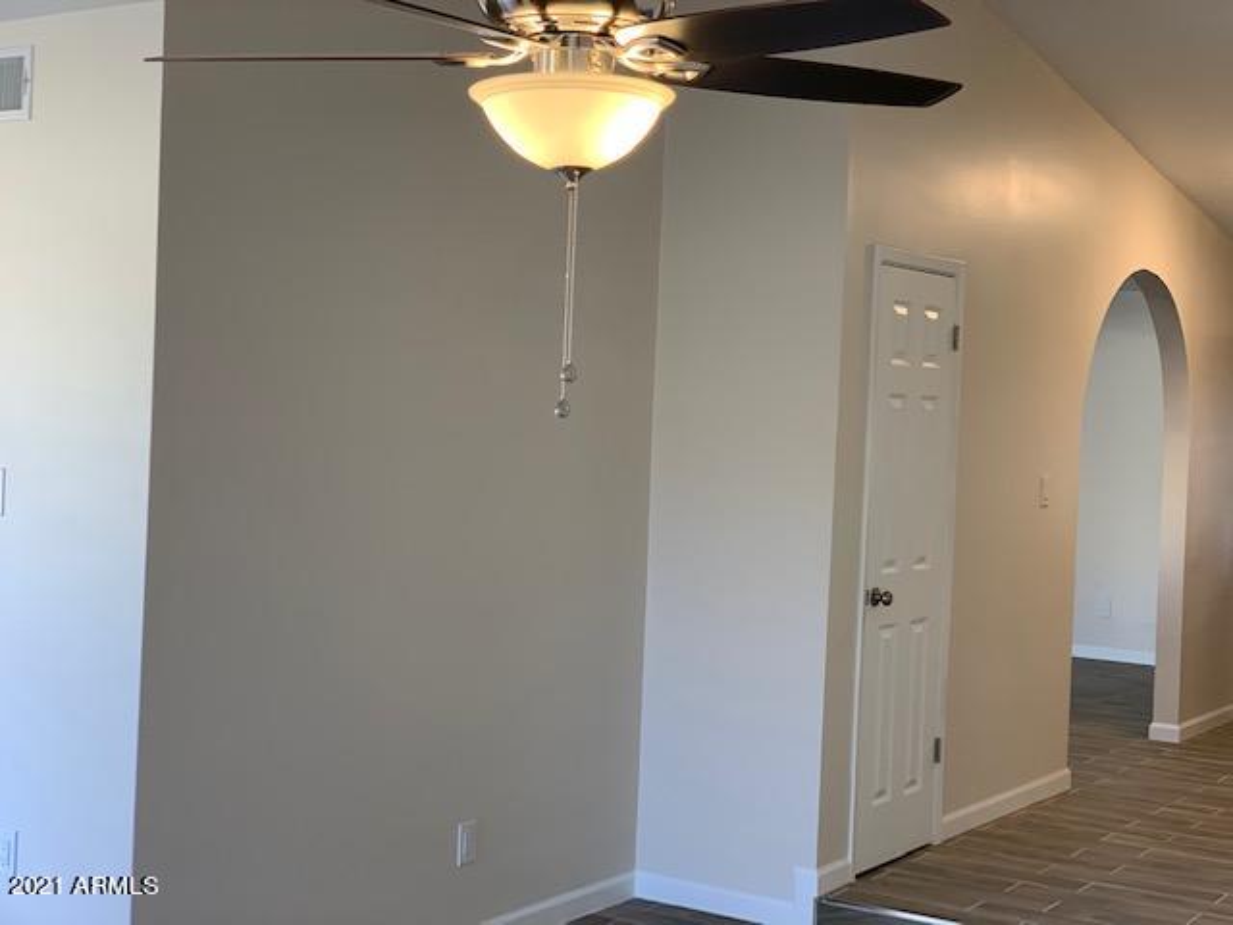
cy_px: 462
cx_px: 616
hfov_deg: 36.8
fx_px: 1852
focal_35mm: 52
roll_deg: -2.1
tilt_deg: +0.7
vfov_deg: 28.0
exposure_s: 1/60
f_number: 2.4
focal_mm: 6
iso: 64
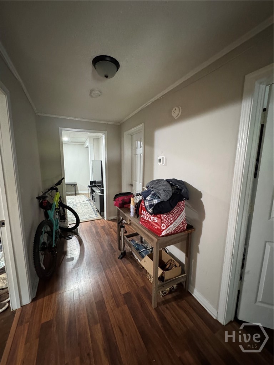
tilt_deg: -7.9
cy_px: 182
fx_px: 148
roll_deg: -0.2
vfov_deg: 102.1
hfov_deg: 85.7
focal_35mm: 14
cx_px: 137
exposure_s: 1/40
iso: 1000
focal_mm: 2.22
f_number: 2.2
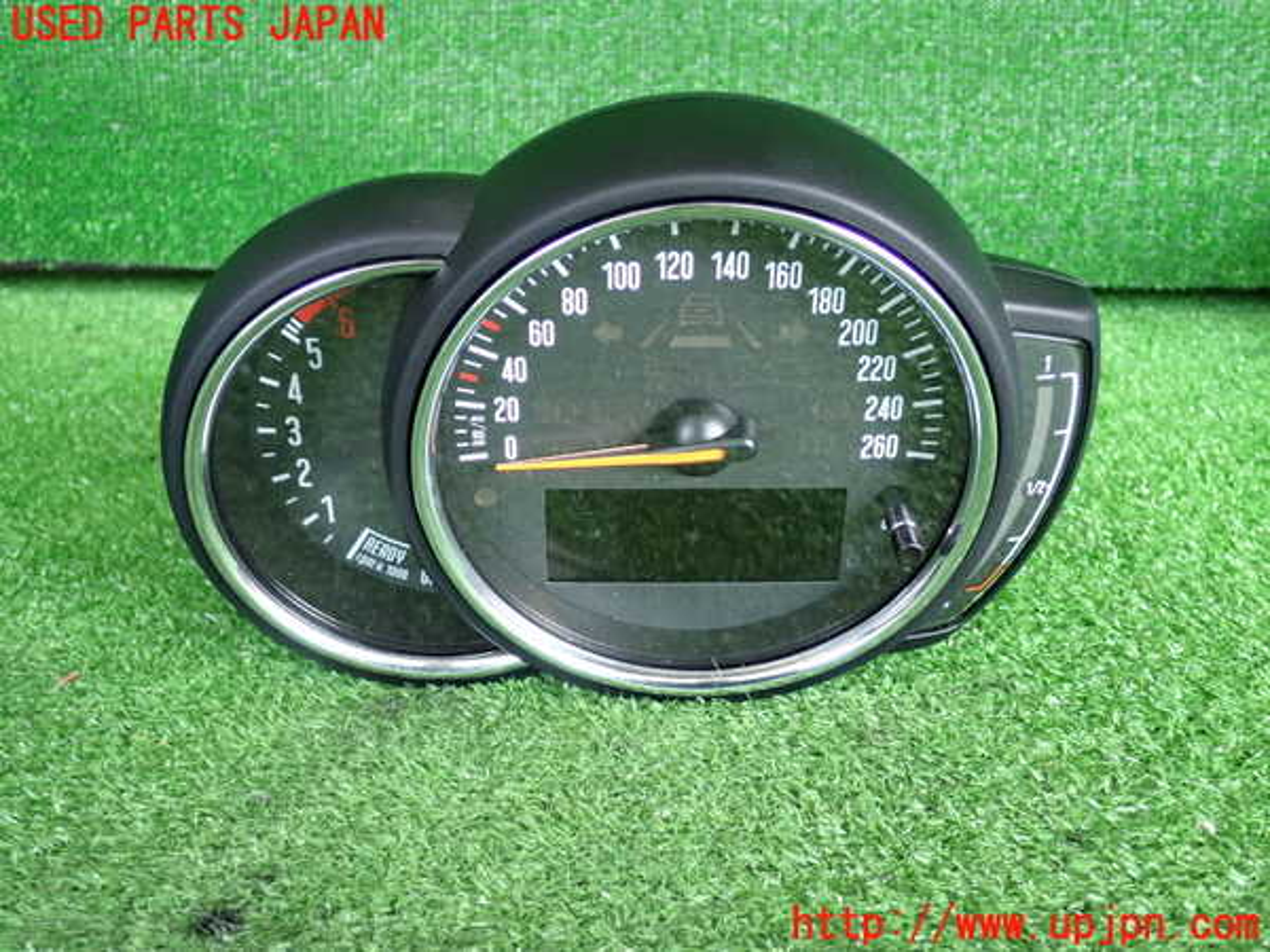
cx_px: 635
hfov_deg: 51.4
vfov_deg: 39.7
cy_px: 476
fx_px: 1321
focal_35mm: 36
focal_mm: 6.37
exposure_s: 1/40
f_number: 2.5
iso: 200
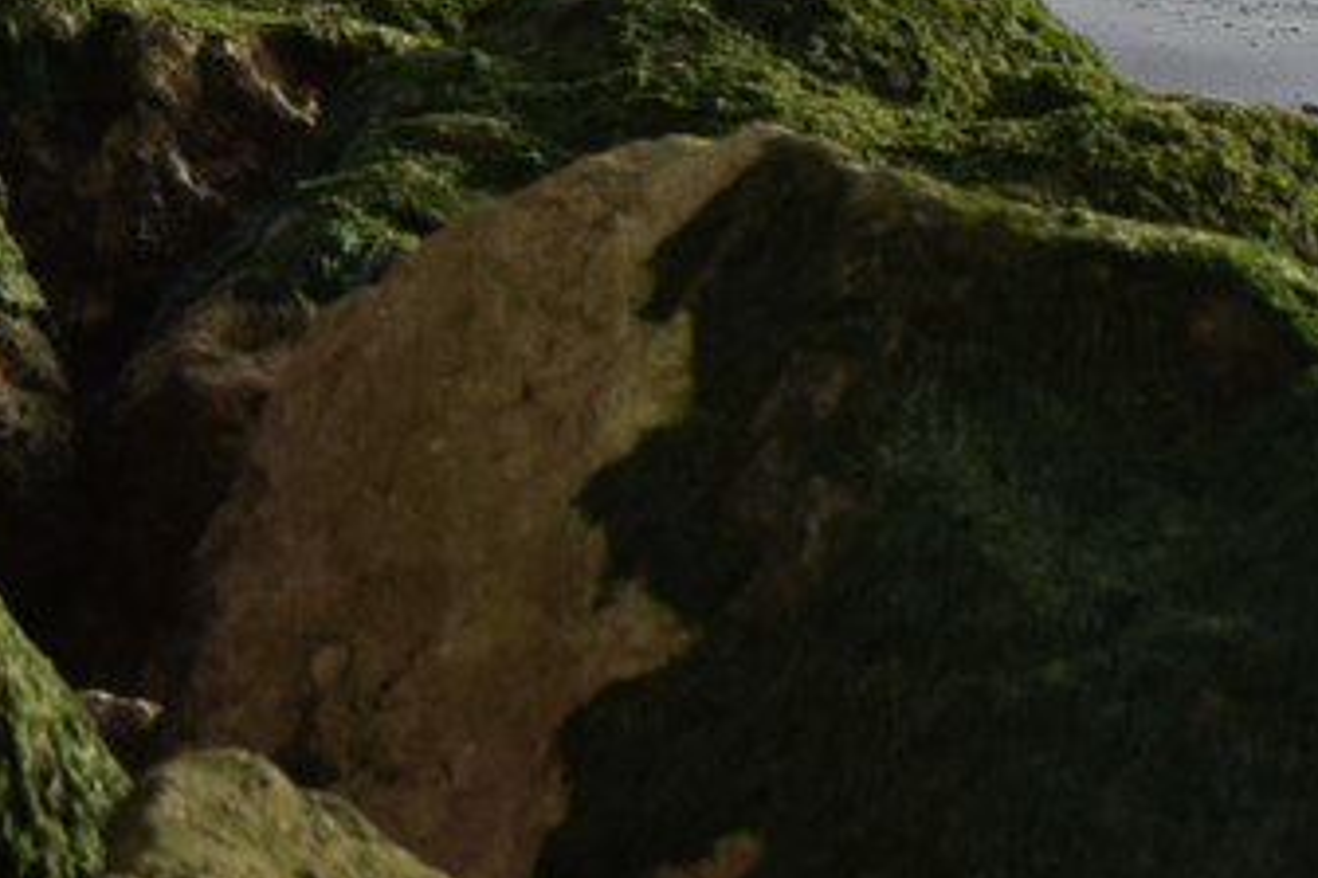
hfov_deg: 7.7
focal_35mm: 265
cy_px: -1640
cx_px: -102
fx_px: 9703
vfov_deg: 5.0
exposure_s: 1/350
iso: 200
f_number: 9.5
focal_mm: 29
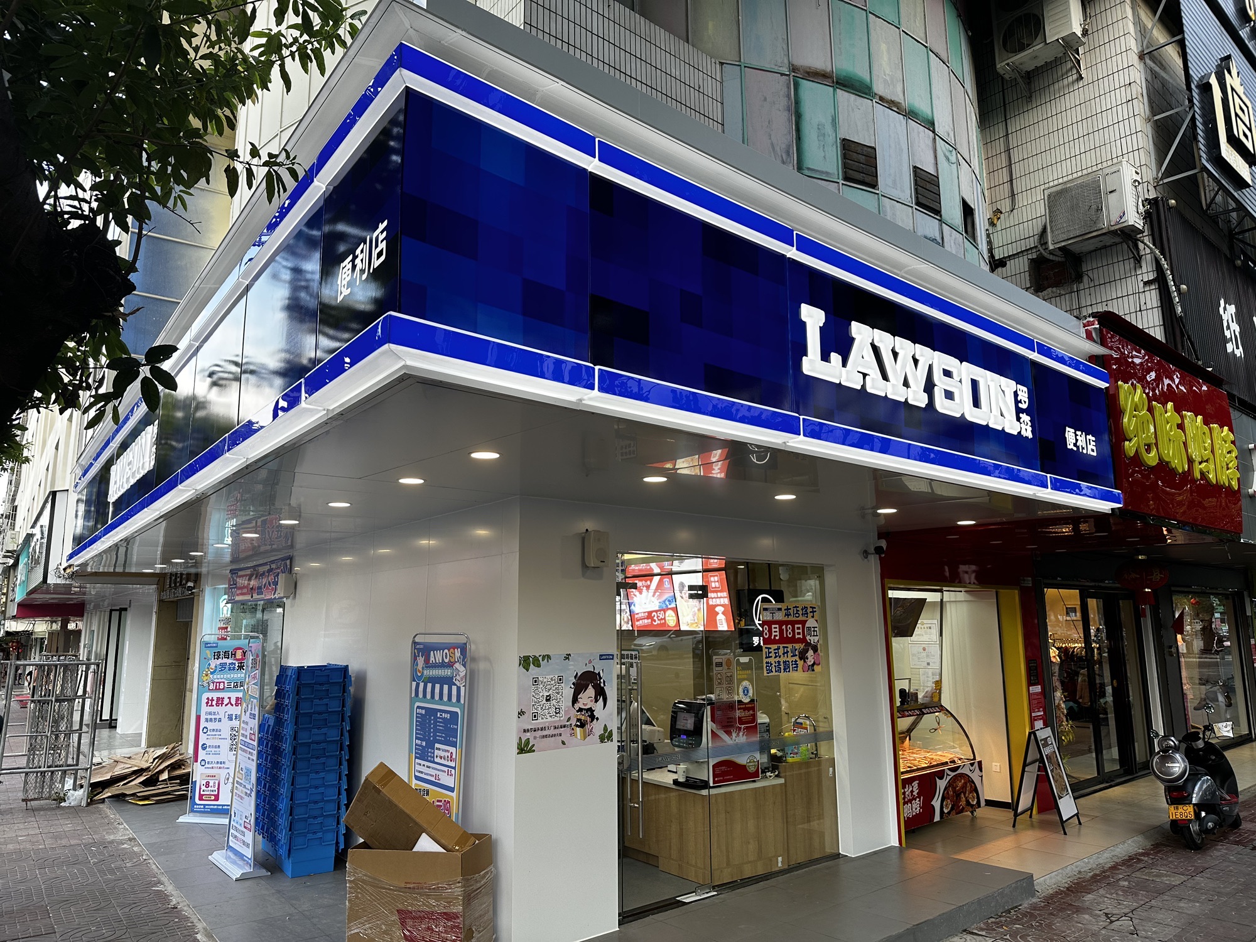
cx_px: 628
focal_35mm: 24
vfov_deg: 56.8
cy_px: 471
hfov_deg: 71.6
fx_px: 871
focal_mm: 6.86
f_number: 1.78
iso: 64
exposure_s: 1/183
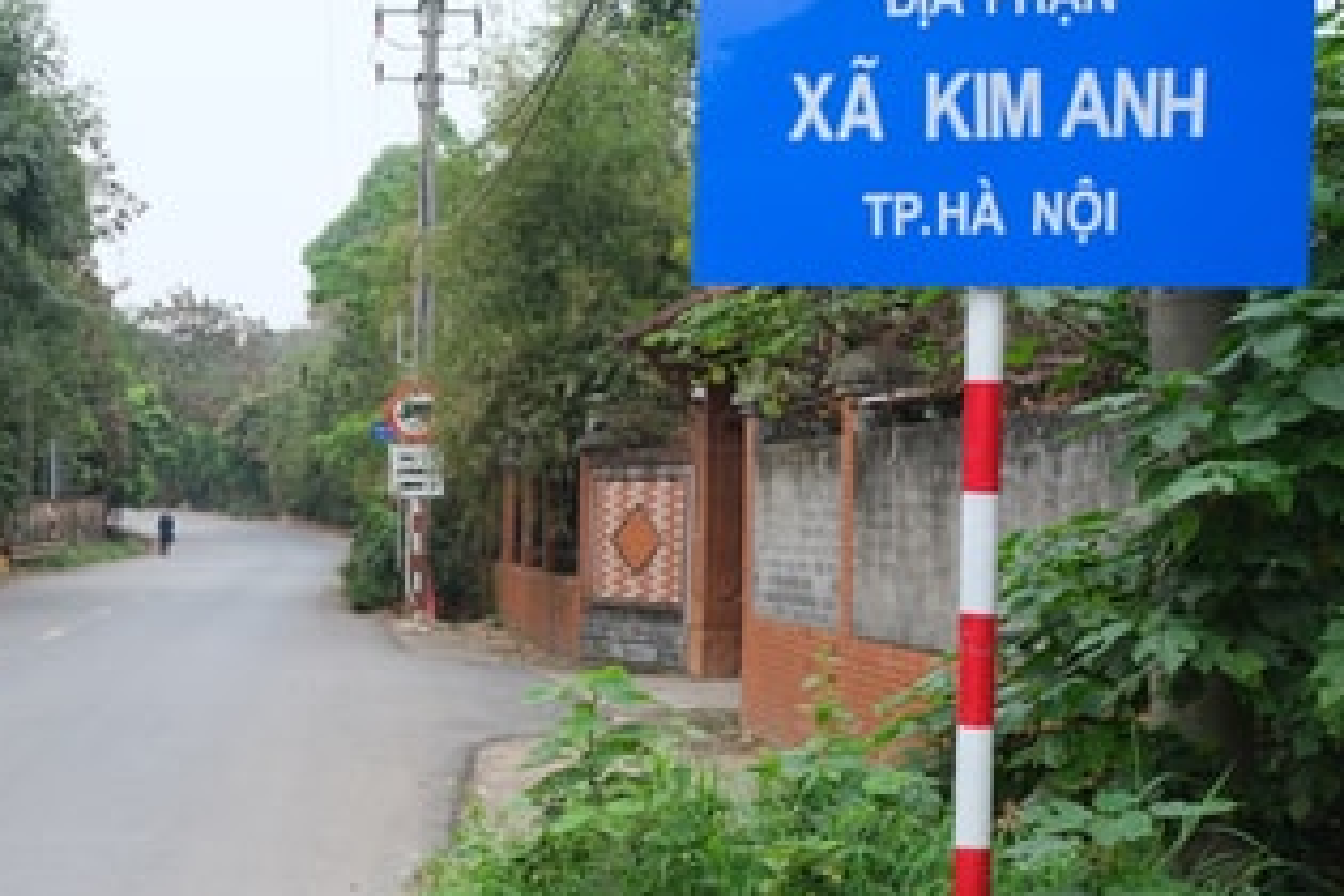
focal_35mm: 60
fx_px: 2240
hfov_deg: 32.2
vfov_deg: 22.6
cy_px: 516
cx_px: 205
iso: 320
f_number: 4
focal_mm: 23
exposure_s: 1/250
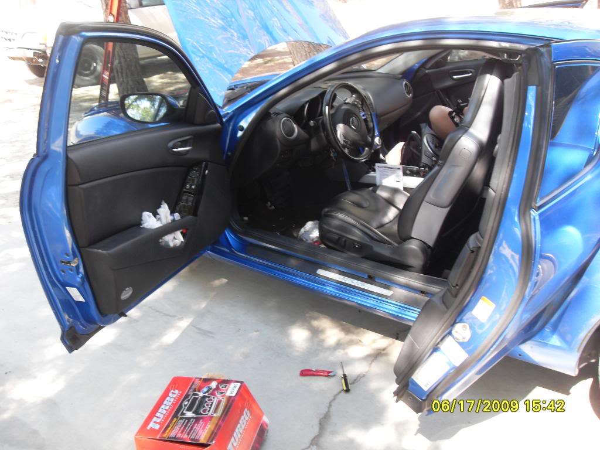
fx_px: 589
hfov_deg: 54.0
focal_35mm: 34
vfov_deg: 41.8
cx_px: 300
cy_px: 225
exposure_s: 1/60
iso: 100
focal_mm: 6.3
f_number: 2.8
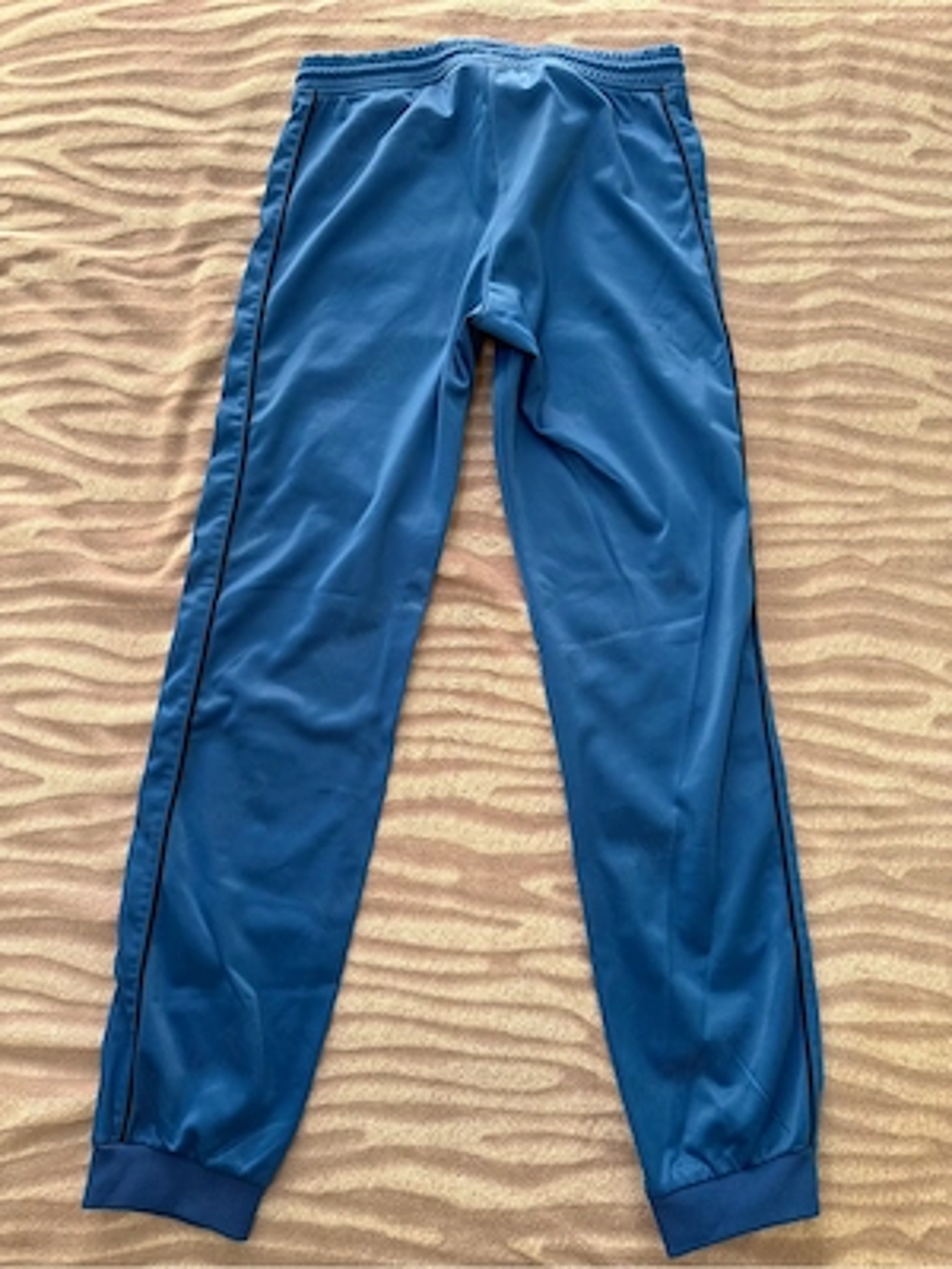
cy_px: 634
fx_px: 880
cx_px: 476
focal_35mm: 24
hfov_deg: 56.8
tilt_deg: -80.1
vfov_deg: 71.6
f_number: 1.78
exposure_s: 1/118
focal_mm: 6.76
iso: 200
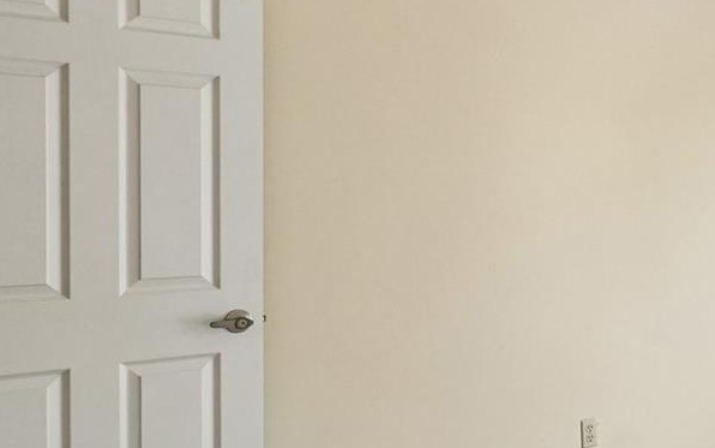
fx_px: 799
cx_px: 833
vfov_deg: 31.2
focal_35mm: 41
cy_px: 183
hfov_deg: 37.8
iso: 800
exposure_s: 1/8
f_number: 8
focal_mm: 10
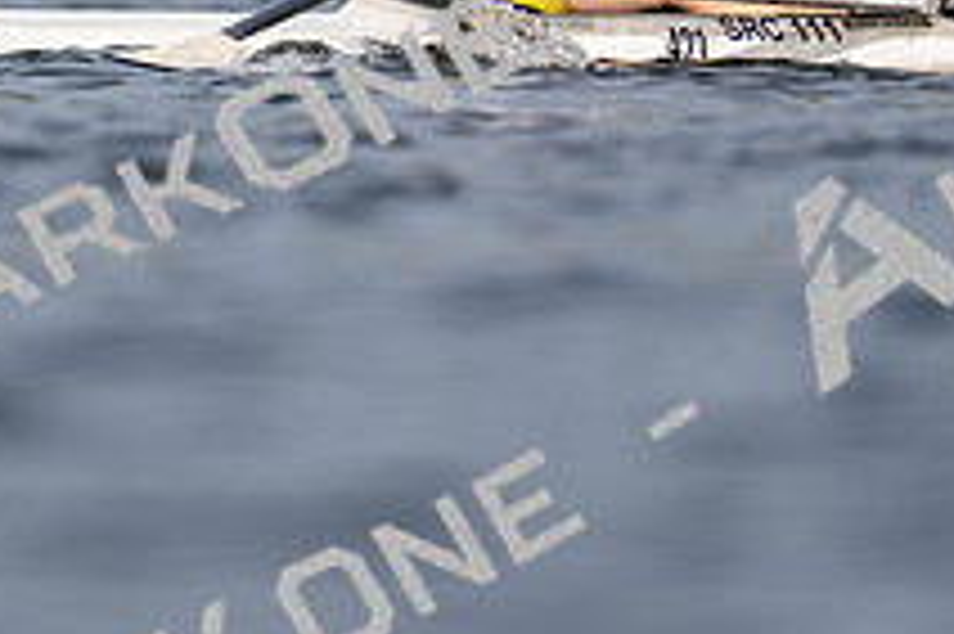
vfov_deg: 0.8
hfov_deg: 1.3
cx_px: 410
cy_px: -34
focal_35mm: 1645
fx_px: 43557
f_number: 4
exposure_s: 1/2500
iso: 220
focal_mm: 600
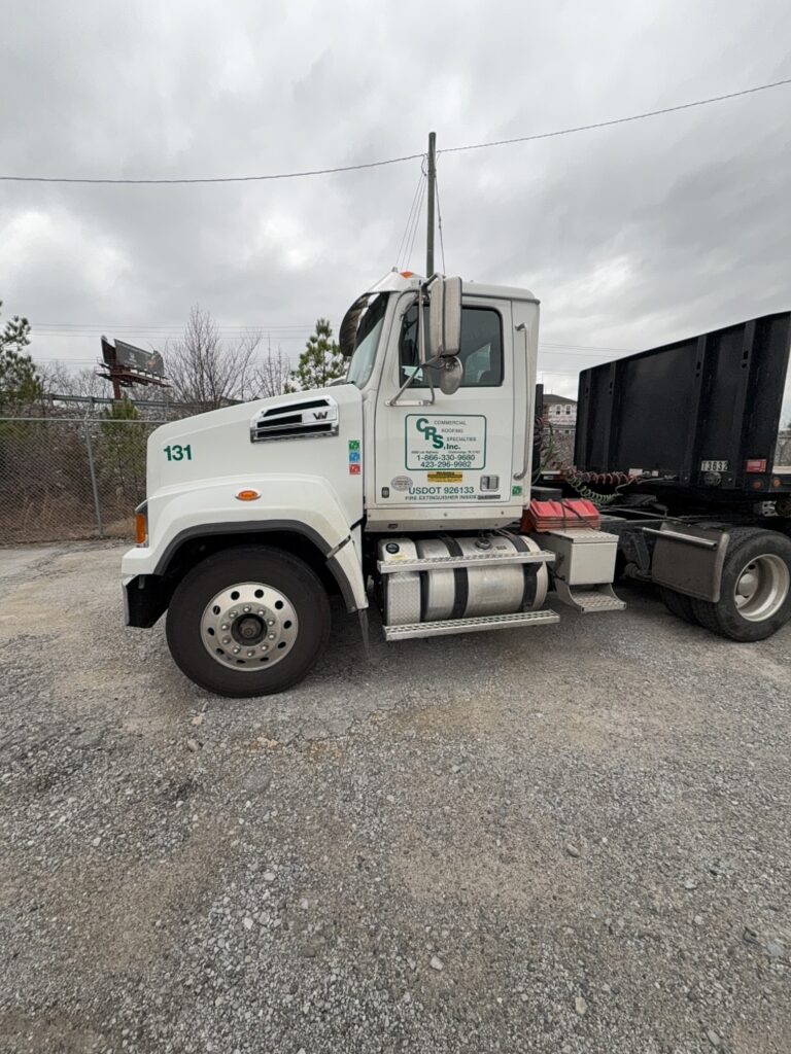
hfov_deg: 85.7
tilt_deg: -12.5
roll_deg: -1.3
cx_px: 396
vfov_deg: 102.1
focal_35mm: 14
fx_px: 427
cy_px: 527
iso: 16
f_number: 2.2
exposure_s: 1/100
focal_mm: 2.22
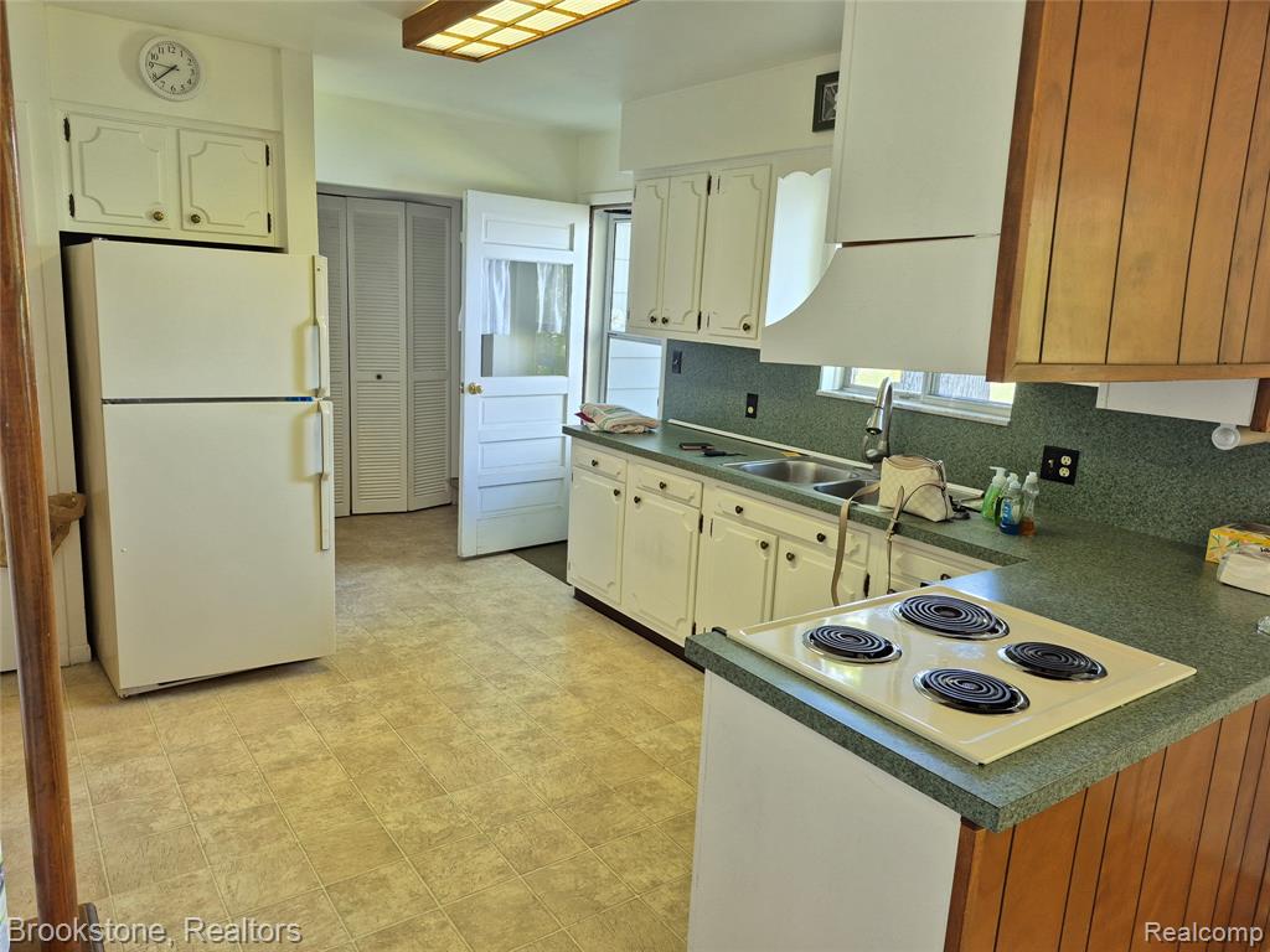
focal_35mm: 23
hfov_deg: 73.9
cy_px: 476
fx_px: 844
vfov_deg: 58.9
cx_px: 635
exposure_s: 1/60
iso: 100
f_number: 1.8
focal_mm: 5.4
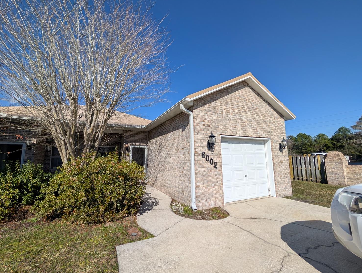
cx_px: 168
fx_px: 136
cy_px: 141
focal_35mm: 13
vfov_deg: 90.0
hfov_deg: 105.9
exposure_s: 1/5848
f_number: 1.7
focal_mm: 2.02
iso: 54
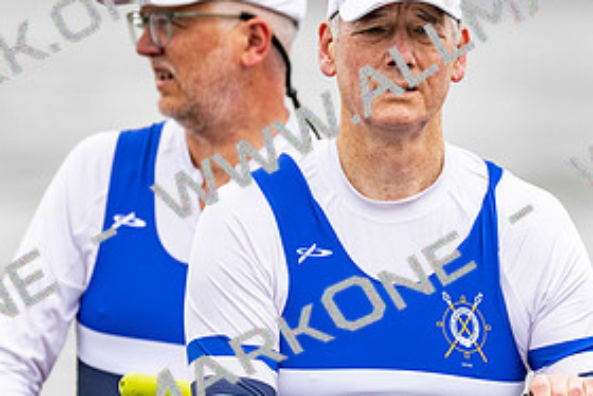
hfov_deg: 1.7
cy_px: 226
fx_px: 20501
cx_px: 413
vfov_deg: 1.1
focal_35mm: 1244
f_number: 4
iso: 720
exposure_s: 1/2500
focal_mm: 600
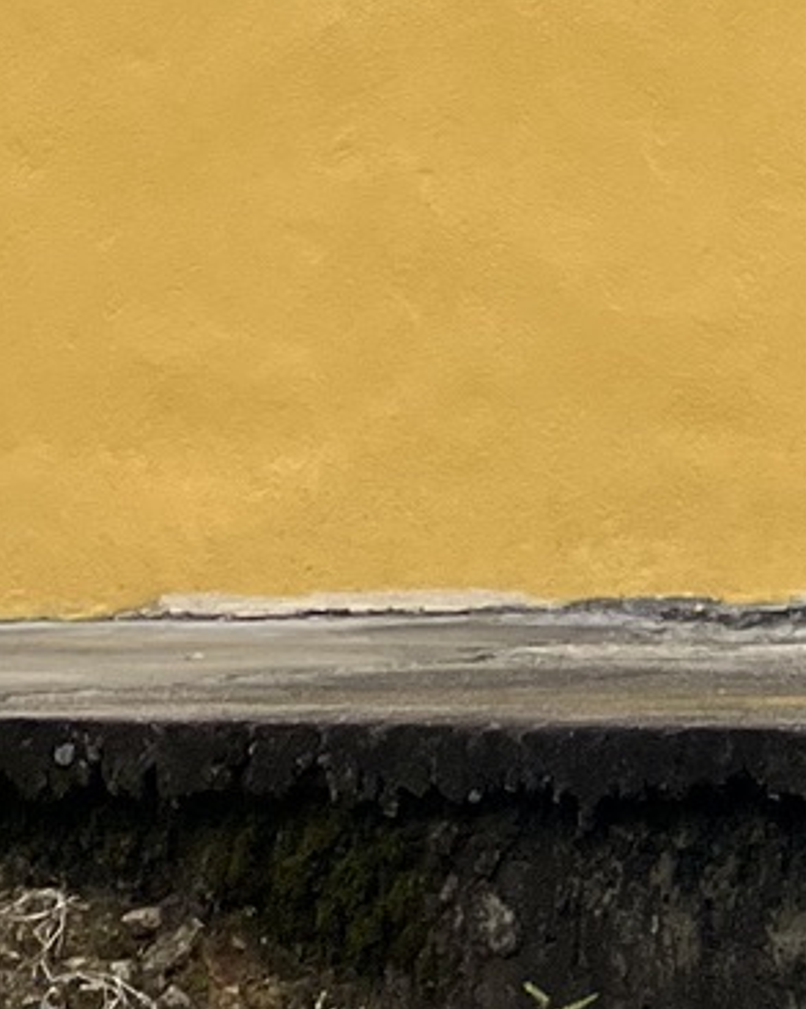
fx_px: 4118
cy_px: -1459
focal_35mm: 138
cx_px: 729
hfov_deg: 11.1
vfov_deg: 11.4
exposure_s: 1/1647
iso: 50
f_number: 1.6
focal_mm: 5.1
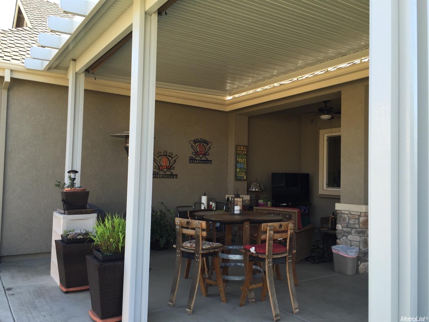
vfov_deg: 48.2
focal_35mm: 29
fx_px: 359
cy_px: 161
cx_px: 214
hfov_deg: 61.7
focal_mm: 4.15
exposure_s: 1/201
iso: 32
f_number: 2.2
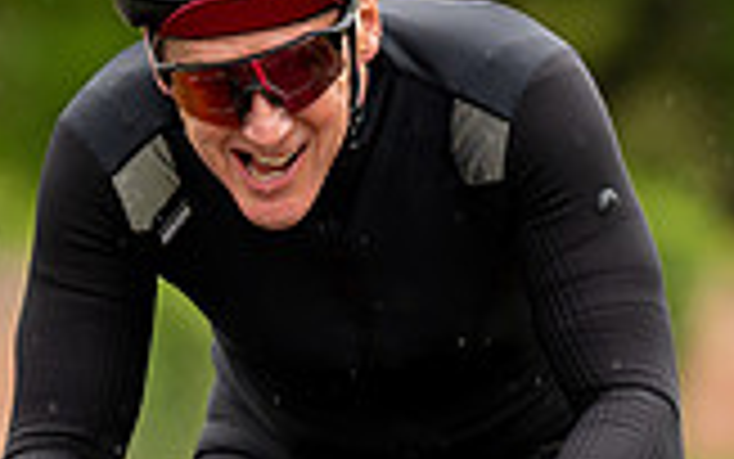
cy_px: 179
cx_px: 287
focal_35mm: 938
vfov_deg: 1.4
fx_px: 18770
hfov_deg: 2.2
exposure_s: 1/1000
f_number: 3.5
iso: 400
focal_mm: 200
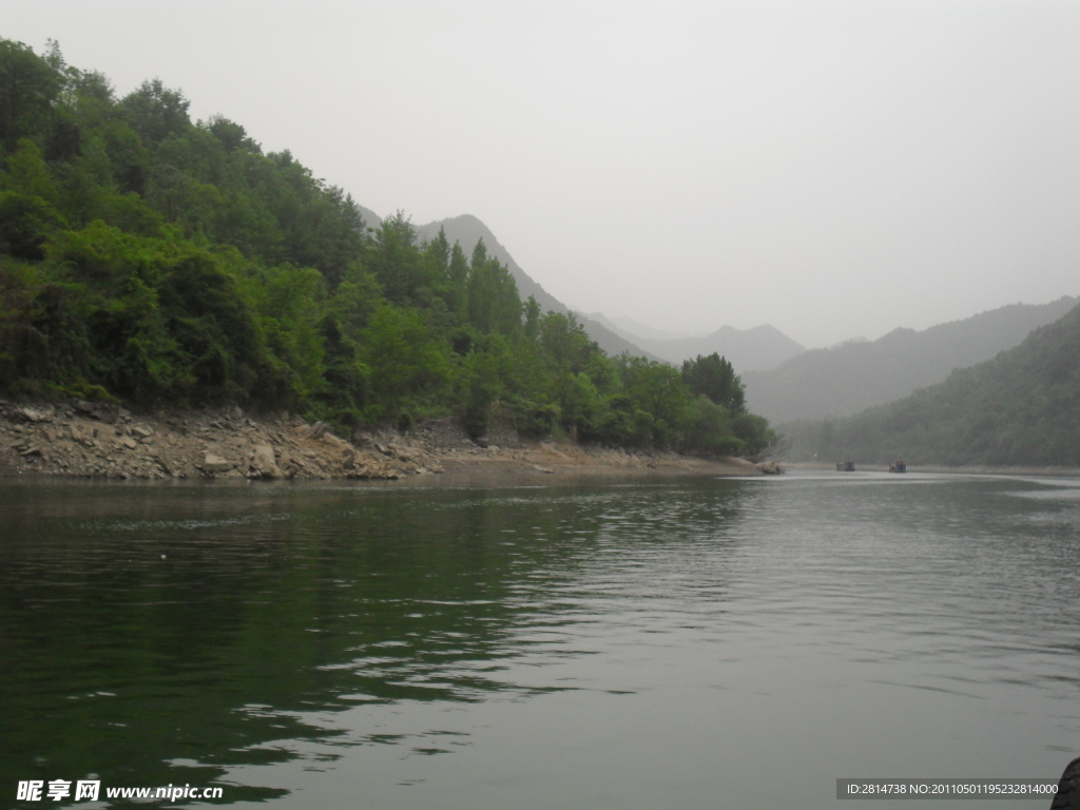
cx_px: 540
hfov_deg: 38.9
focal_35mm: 49
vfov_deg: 29.7
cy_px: 405
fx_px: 1529
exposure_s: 1/500
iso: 100
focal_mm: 8.7
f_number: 3.9
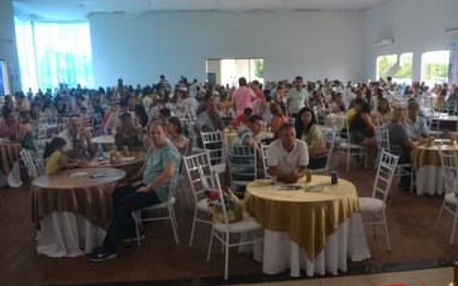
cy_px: 175
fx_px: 474
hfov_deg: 51.4
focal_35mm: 38
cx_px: 262
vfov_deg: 33.4
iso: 1100
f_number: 3.5
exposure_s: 1/60
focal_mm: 20
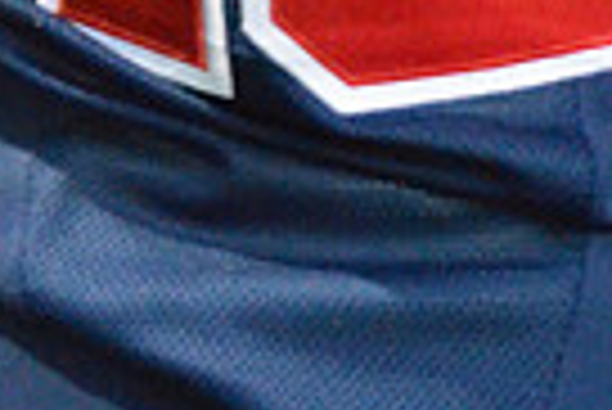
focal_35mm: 351
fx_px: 5975
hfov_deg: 5.9
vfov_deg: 3.8
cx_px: 432
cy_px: -748
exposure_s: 1/80
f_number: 4.5
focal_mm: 55
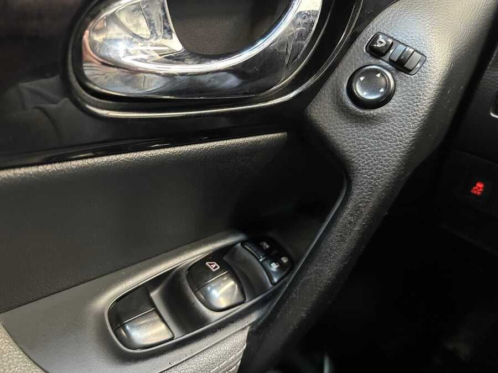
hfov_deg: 71.6
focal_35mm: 24
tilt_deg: -34.5
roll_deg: -4.3
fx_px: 345
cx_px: 249
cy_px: 186
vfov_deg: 56.8
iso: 800
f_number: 1.78
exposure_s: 1/25
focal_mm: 6.86
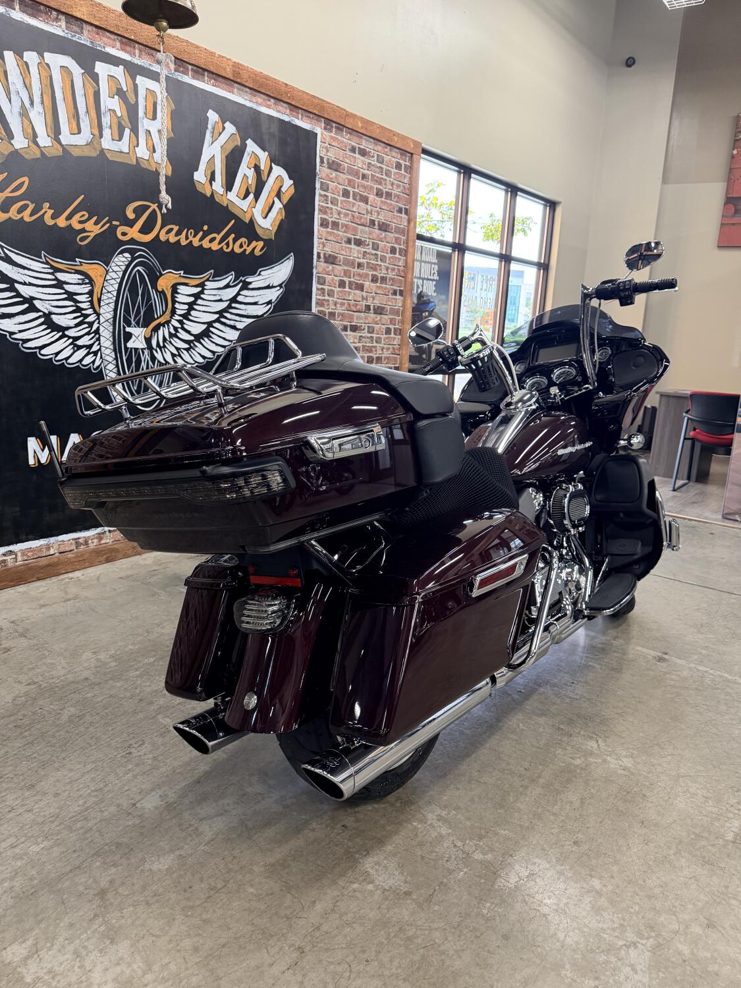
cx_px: 370
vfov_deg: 71.6
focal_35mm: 24
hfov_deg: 56.8
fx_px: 685
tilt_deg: -14.0
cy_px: 494
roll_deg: -3.0
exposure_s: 1/120
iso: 320
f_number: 1.78
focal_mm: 6.76
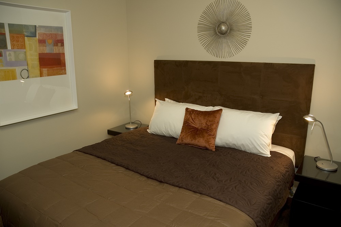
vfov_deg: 47.9
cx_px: 170
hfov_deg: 67.4
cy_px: 114
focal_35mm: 27
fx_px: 256
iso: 200
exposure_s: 1/20
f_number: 4.8
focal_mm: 18
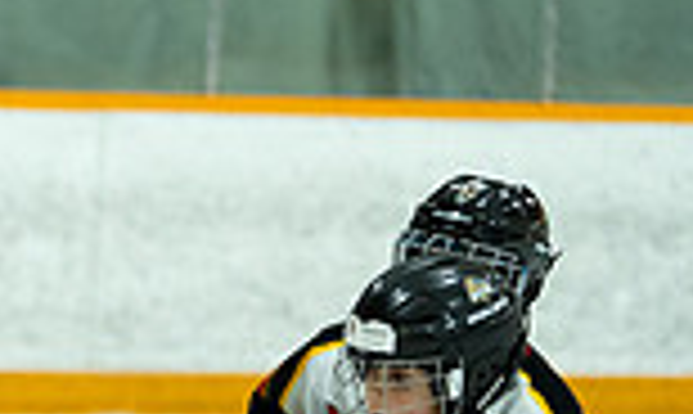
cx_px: -896
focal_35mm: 347
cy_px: 805
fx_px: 6474
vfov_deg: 3.6
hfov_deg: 5.9
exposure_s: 1/1000
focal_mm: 70
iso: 1600
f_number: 2
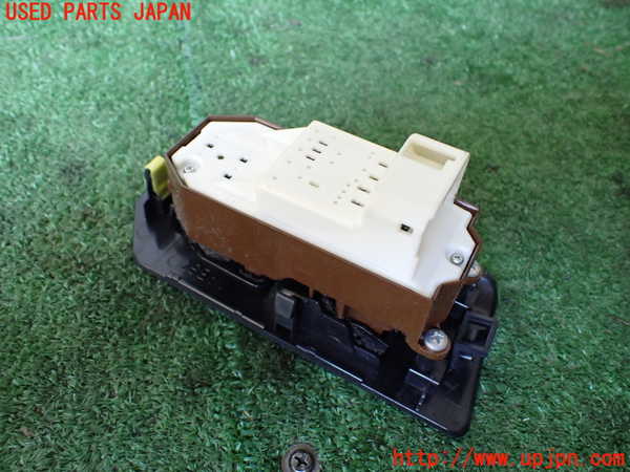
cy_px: 236
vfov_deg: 46.8
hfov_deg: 60.0
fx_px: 546
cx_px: 315
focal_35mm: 30
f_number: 2.3
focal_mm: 5.4
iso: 500
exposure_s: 1/125
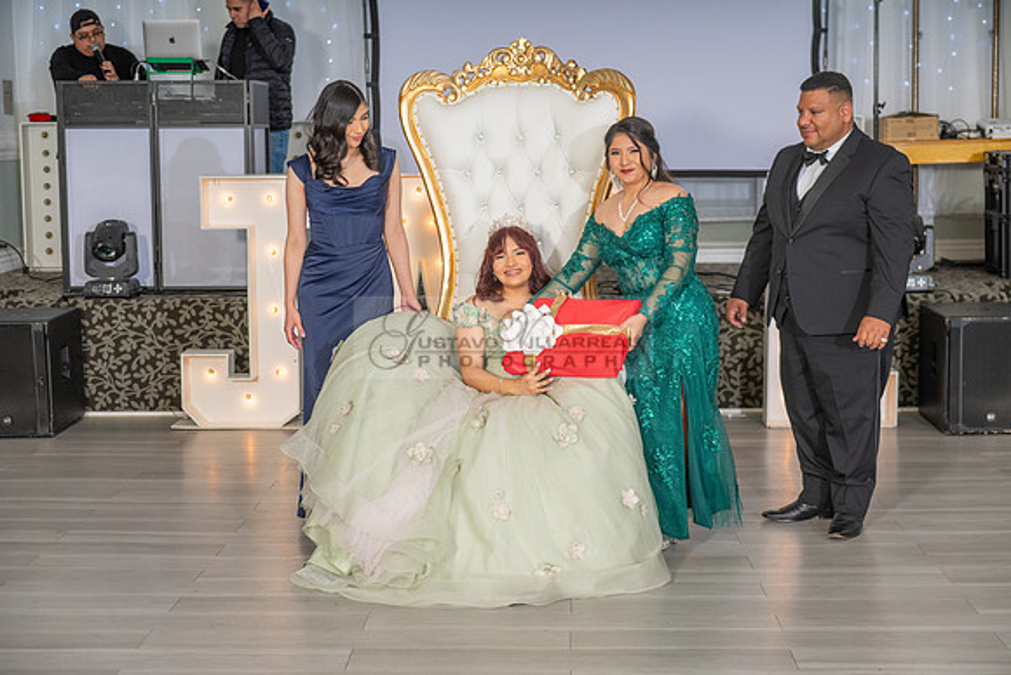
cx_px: 506
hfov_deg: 34.5
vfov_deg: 23.4
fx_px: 1629
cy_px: 338
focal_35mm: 58
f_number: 3.5
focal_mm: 58
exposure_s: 1/200
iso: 500
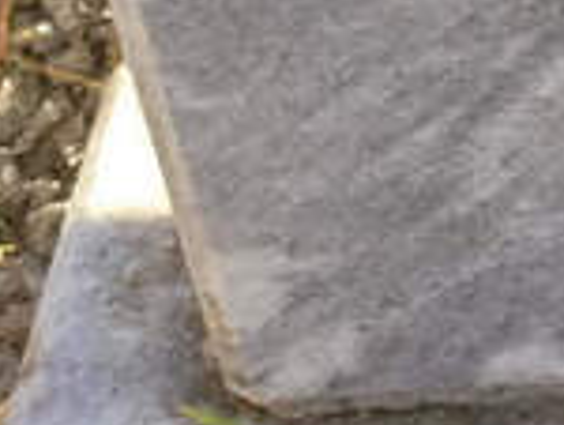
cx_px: 1316
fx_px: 2170
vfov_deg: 10.8
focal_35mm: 133
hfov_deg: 12.1
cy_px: -199
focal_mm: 4.76
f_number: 1.69
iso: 125
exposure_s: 1/100
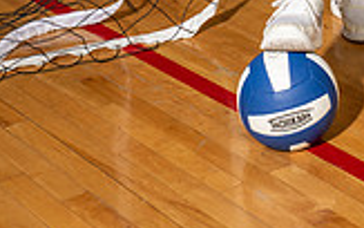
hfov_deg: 16.6
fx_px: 1231
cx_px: 328
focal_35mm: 124
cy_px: -255
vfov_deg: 9.7
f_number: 7.1
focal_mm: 44
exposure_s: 1/250
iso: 320
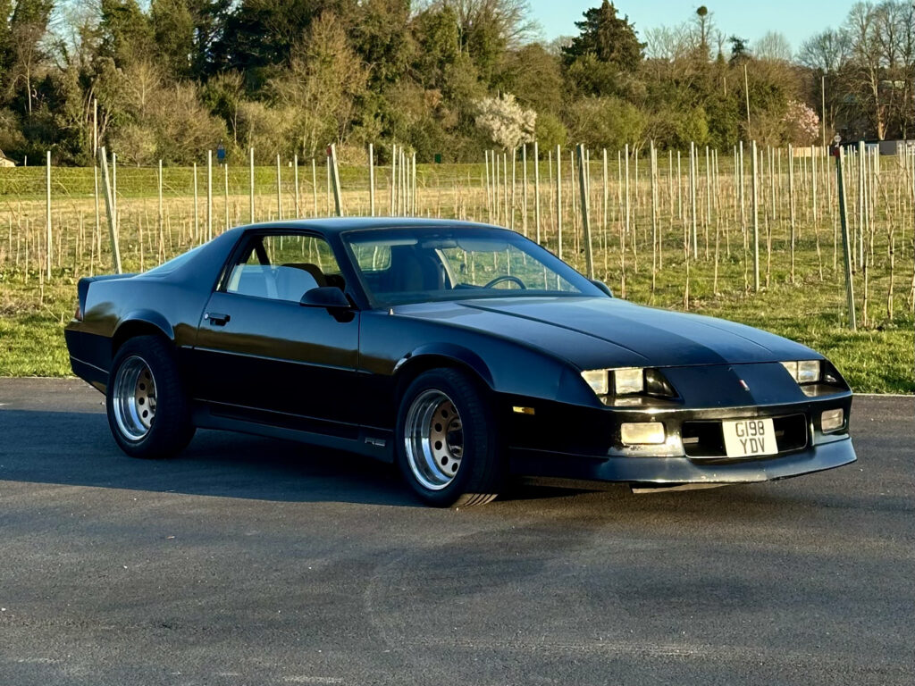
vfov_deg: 30.3
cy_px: 343
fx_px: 1269
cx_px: 458
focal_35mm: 48
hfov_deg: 39.7
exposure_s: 1/475
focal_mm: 6.86
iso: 64
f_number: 1.78
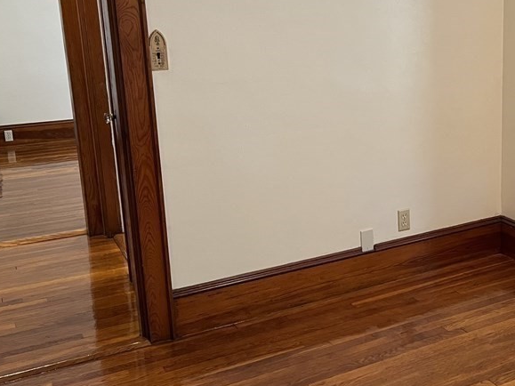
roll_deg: +0.7
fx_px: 684
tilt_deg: -11.9
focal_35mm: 46
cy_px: 146
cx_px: 401
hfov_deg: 39.8
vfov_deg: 31.4
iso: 250
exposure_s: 1/60
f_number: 1.5
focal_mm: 5.7
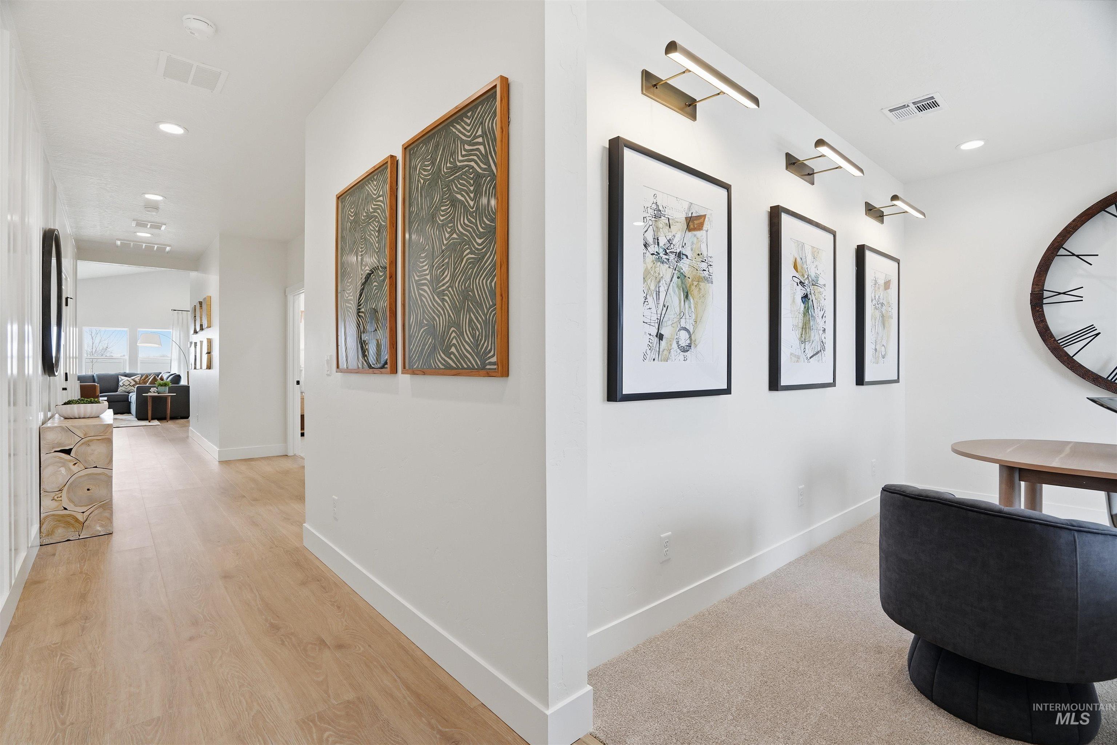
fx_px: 496
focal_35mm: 16
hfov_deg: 96.7
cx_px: 558
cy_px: 372
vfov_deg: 73.7
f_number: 7.1
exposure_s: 1/320
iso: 640
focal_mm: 16
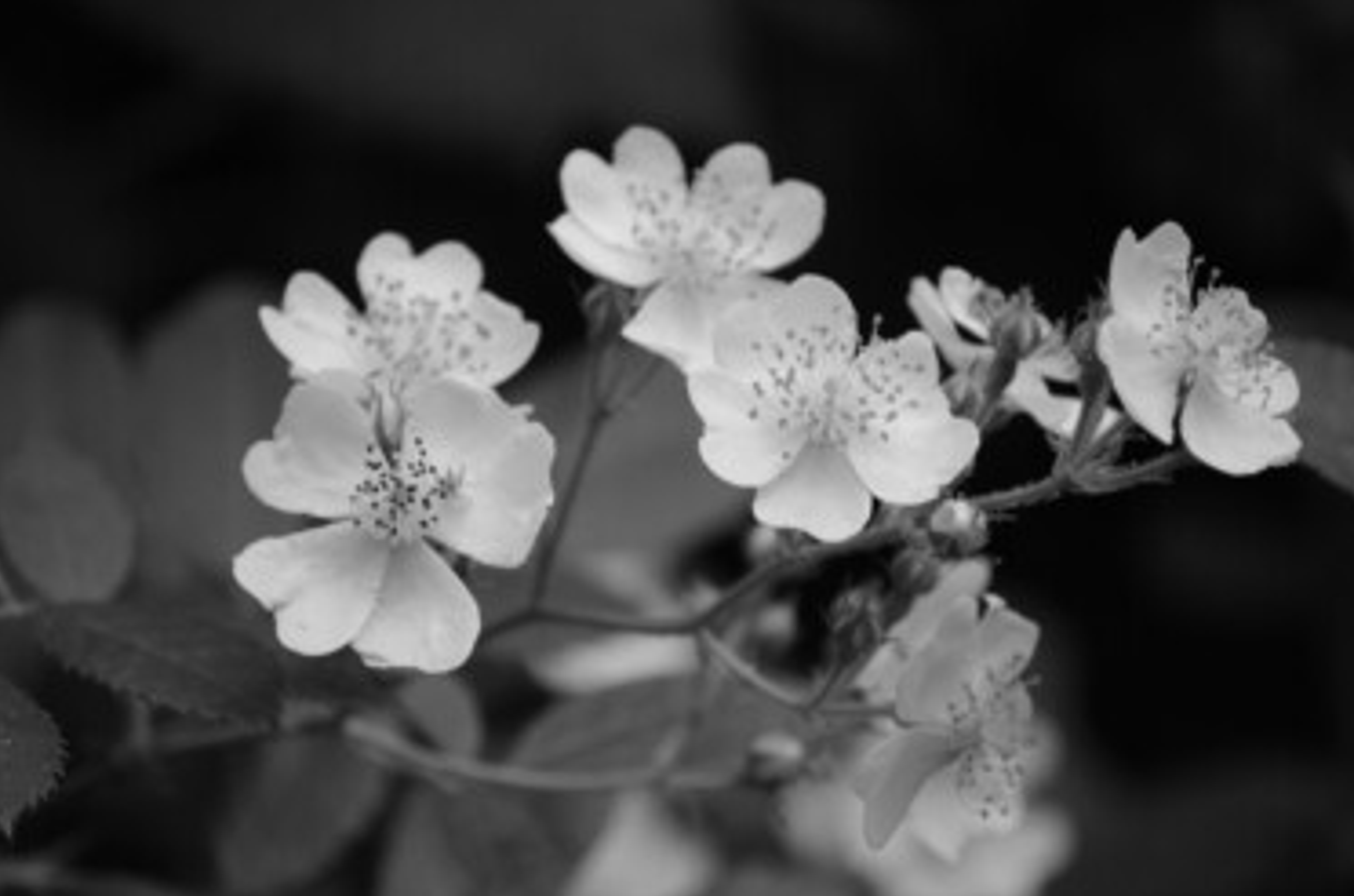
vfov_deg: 4.2
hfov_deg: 6.3
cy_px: 473
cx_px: 690
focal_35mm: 329
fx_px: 12342
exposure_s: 1/500
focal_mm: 180
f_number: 5.6
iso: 800
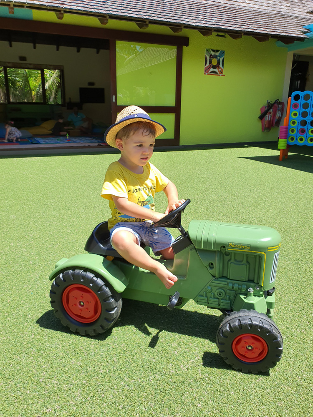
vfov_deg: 67.3
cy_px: 208
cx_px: 156
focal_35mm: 26
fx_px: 313
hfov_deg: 53.1
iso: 50
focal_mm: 4.3
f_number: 2.4
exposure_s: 1/912
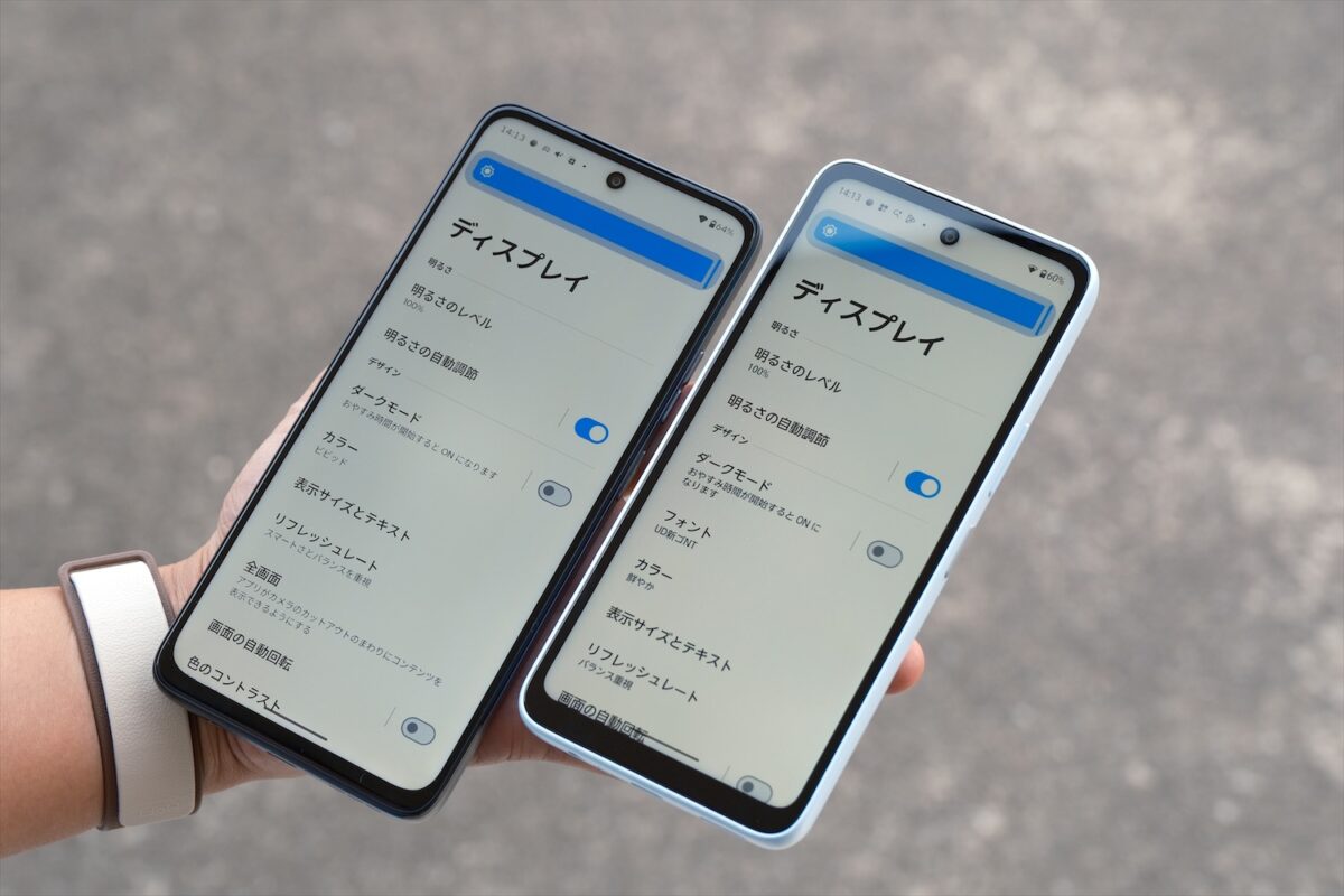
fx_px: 2986
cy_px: 448
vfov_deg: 17.1
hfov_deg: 25.4
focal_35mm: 80
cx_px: 672
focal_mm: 53.1
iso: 400
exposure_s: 1/125
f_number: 5.6
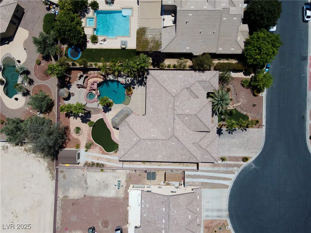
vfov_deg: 56.8
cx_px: 156
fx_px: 216
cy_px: 116
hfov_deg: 71.6
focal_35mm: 24
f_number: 2.8
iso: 100
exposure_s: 1/1250
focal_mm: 4.5
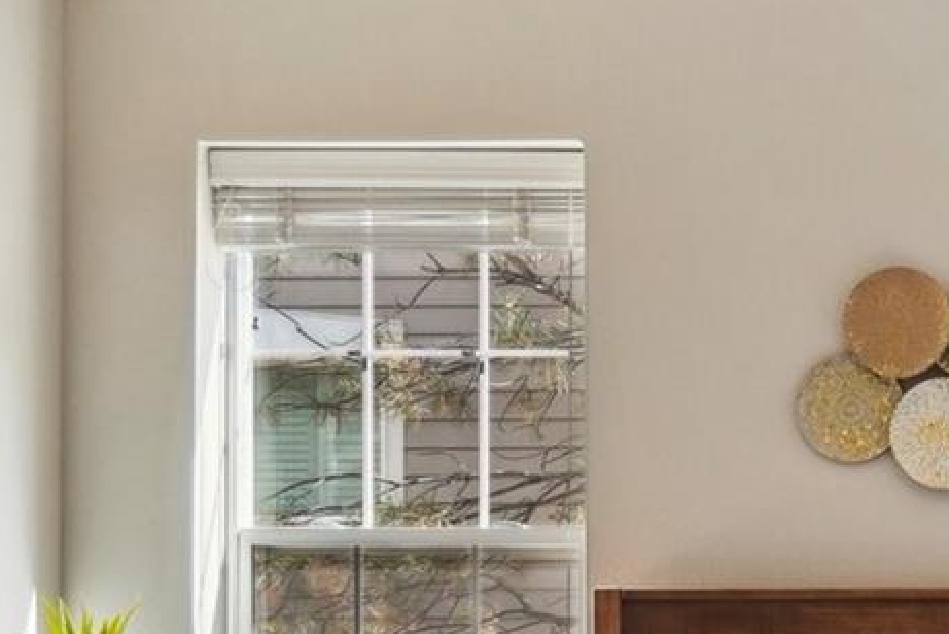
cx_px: 1066
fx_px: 1372
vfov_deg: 24.7
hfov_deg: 33.0
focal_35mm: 52
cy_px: 650
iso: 400
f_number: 8
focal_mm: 10
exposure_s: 1/25
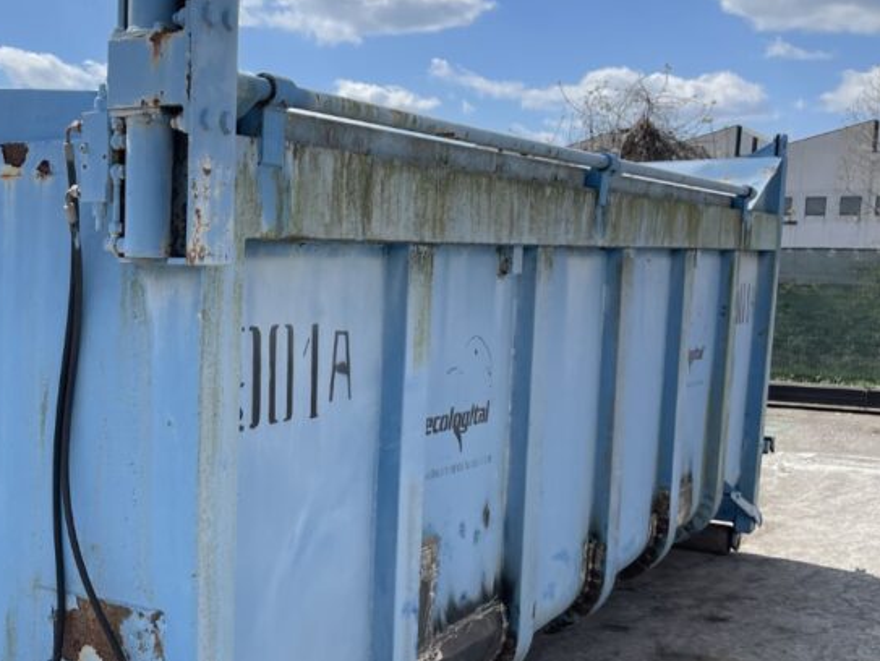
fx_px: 1246
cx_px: 55
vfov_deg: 29.5
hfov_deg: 36.0
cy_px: 439
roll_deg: -0.8
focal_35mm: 49
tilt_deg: -9.3
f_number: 1.6
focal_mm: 5.1
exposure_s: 1/3086
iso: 32
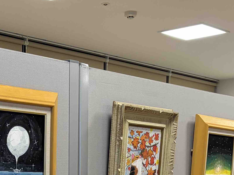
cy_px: 281
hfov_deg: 20.9
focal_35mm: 93
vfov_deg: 14.6
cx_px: 60
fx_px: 629
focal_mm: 5.96
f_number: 1.6
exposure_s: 1/100
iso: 100
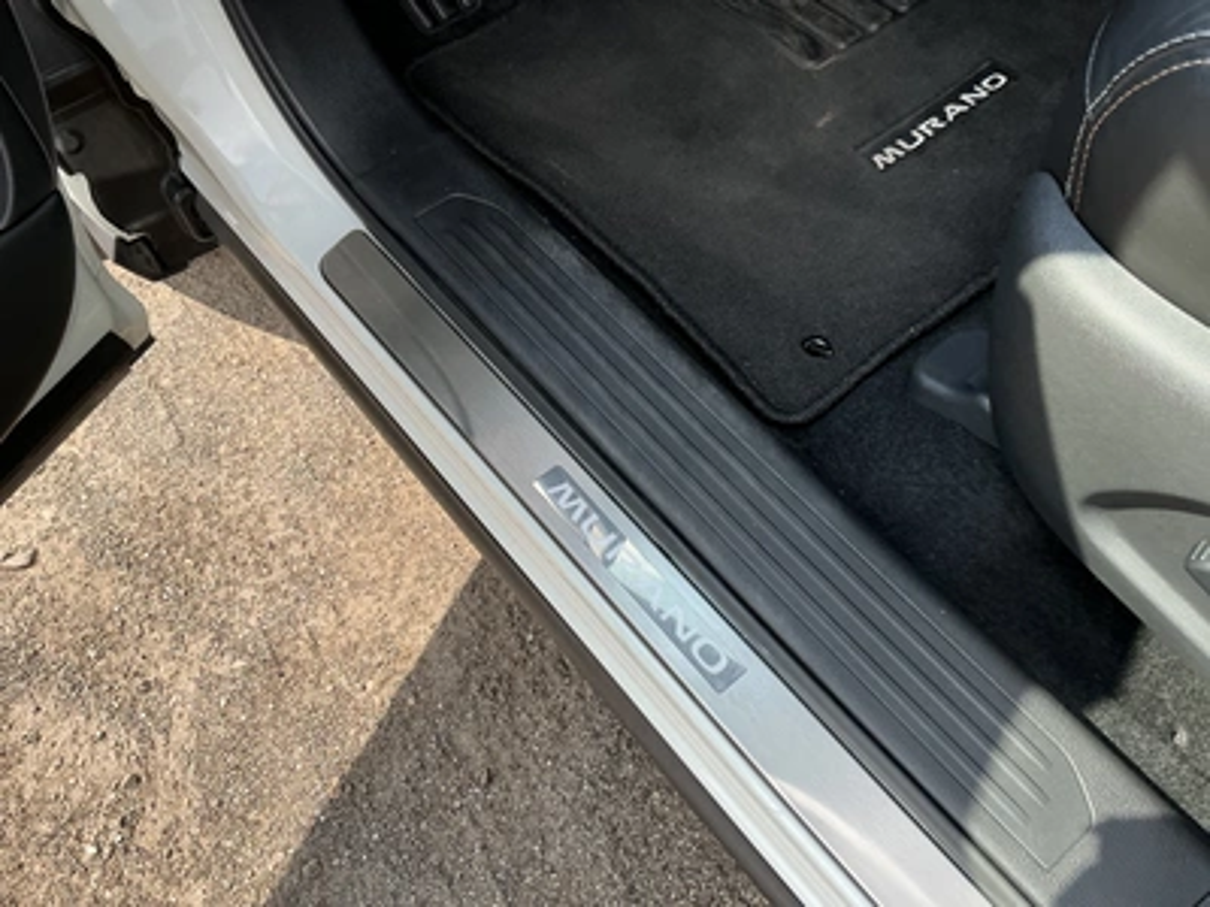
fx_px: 979
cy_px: 454
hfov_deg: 63.4
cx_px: 605
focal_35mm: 28
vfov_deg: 49.7
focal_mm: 3
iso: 25
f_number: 1.8
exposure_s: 1/409
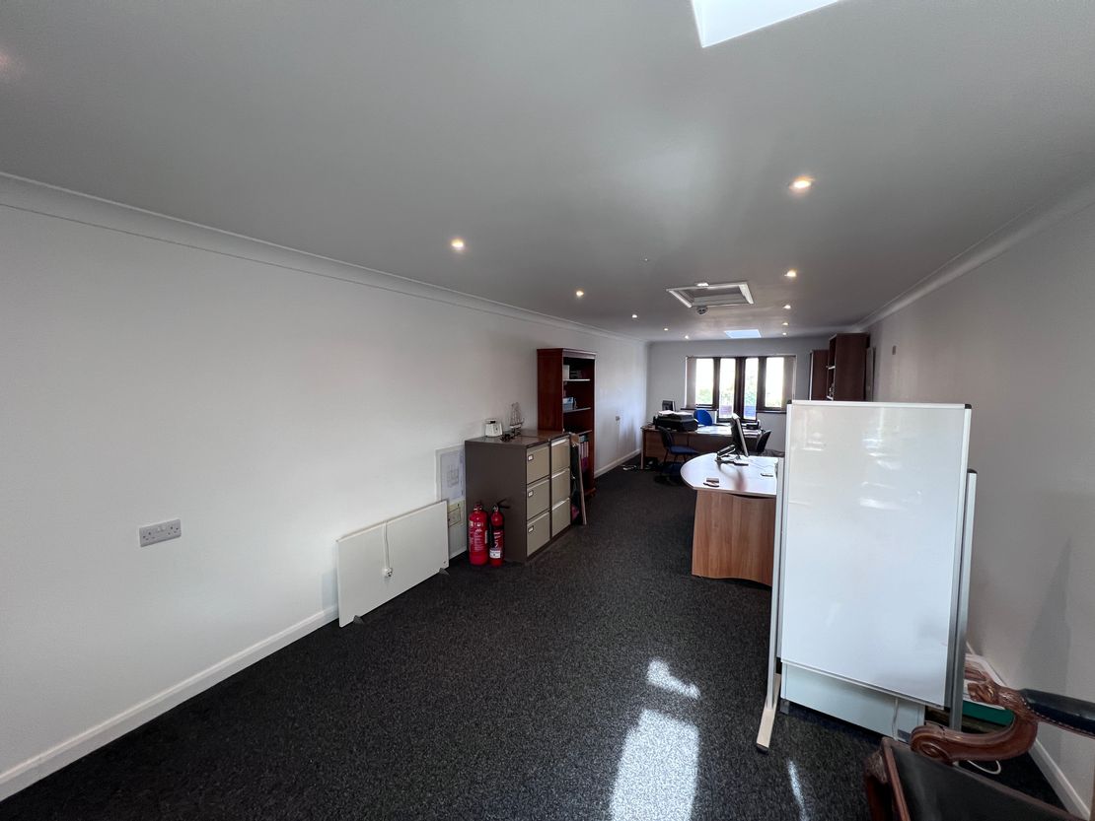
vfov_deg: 89.9
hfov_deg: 106.2
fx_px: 411
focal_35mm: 13
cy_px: 410
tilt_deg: -3.3
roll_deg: -0.3
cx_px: 548
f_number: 1.8
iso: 160
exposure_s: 1/100
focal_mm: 1.57
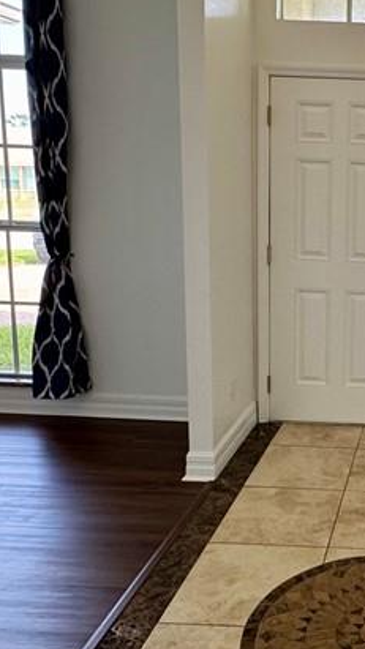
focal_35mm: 38
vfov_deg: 52.7
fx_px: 654
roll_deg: -1.6
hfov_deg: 27.7
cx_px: 427
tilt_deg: -8.7
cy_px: 287
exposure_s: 1/120
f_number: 2.2
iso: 160
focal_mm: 2.22
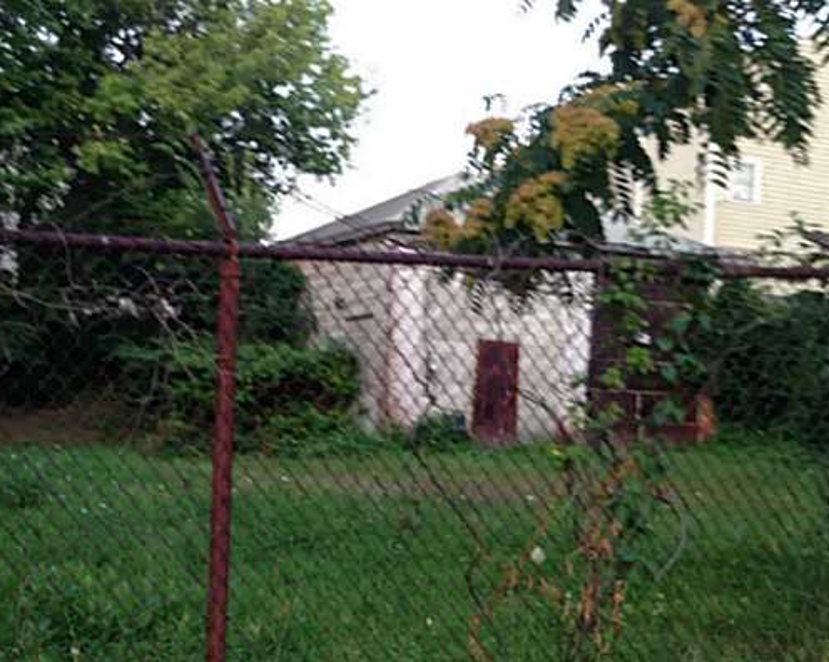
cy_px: 395
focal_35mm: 52
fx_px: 1275
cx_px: 226
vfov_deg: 29.0
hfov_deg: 35.4
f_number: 2.4
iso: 50
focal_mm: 4.12
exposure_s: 1/40
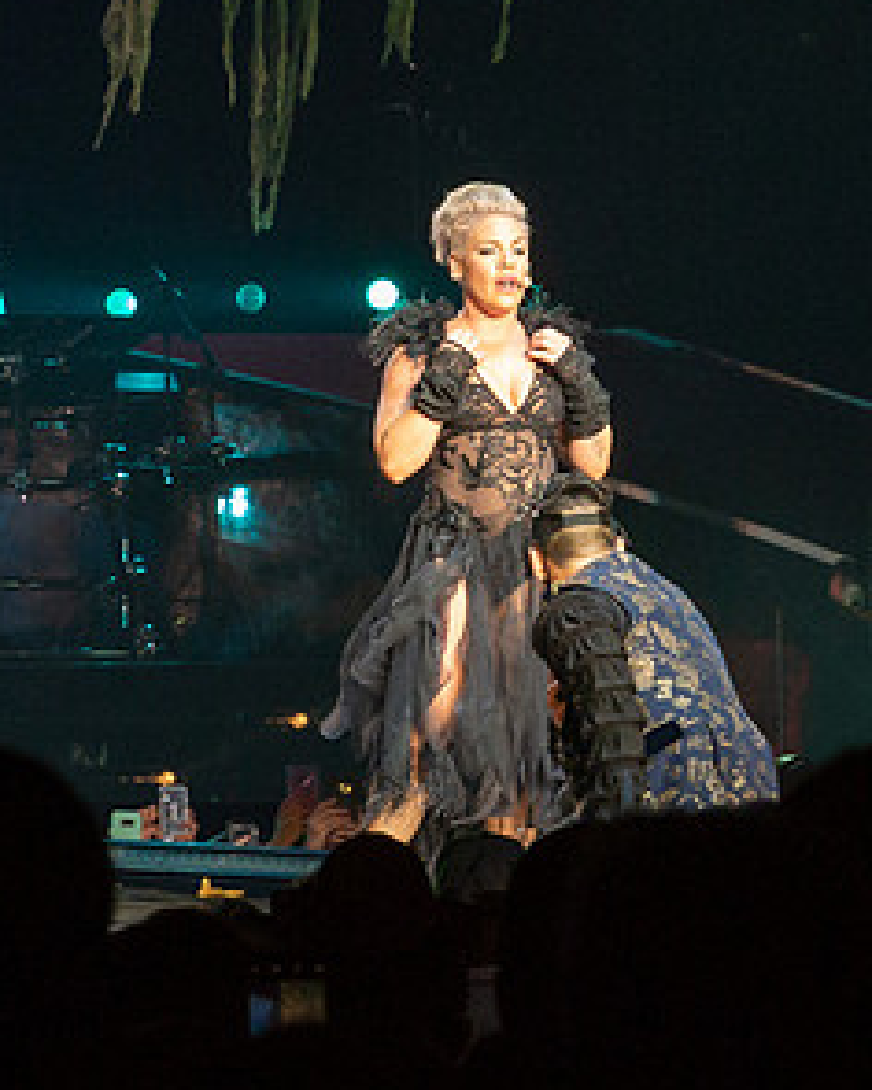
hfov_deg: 3.6
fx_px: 13839
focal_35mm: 429
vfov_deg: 4.5
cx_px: 539
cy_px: 448
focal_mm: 69
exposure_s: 1/100
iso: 800
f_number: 5.6
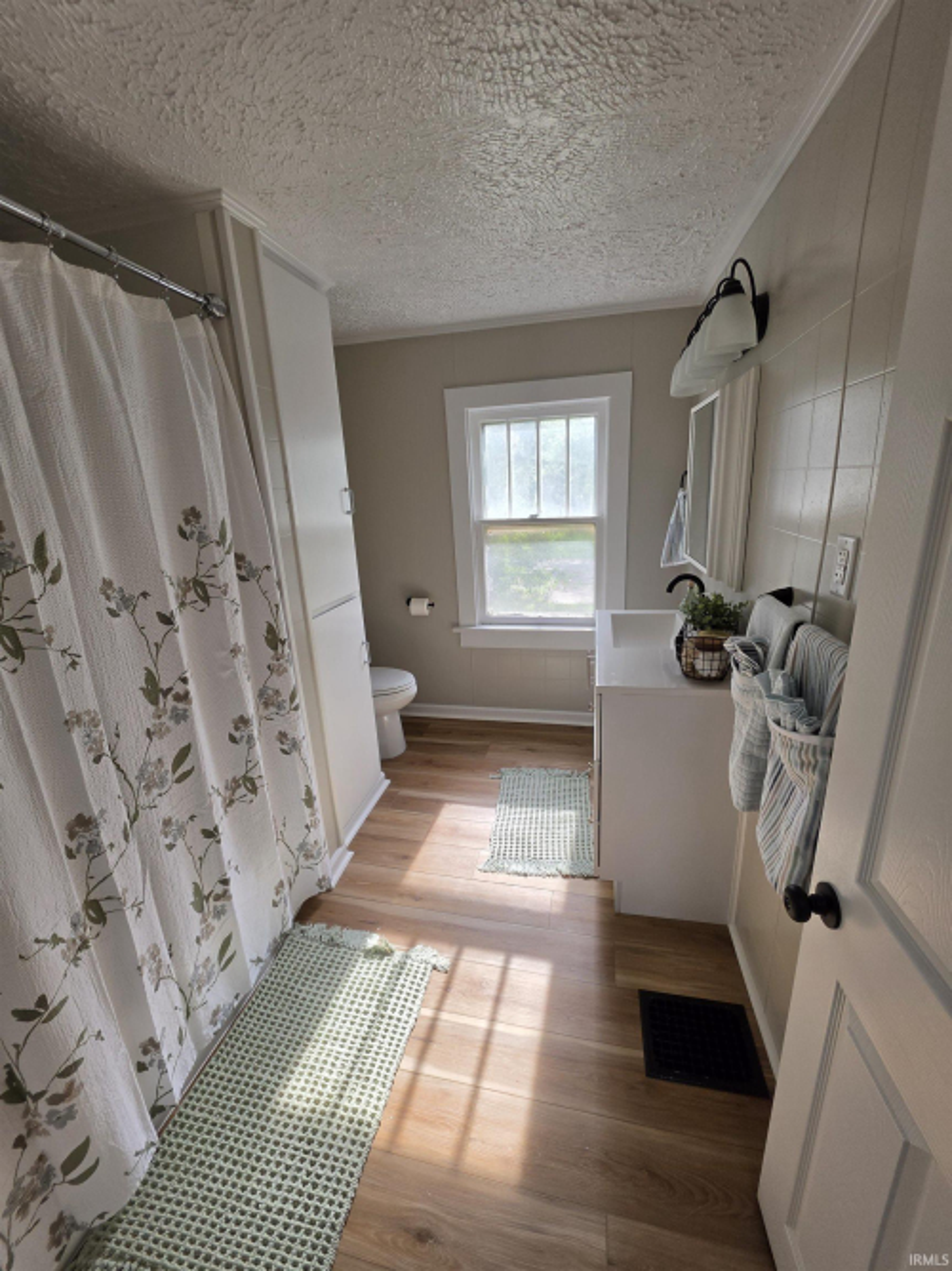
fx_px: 477
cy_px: 636
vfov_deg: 106.2
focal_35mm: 13
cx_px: 476
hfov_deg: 89.9
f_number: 1.9
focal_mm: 2.2
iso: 32
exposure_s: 1/270
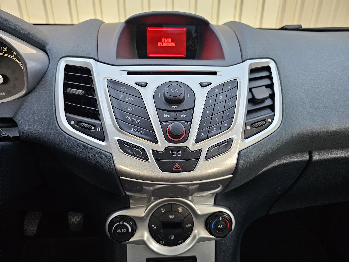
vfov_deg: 58.9
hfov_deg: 73.9
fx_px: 232
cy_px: 131
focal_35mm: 23
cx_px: 174
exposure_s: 1/170
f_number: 1.7
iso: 500
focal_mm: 6.3
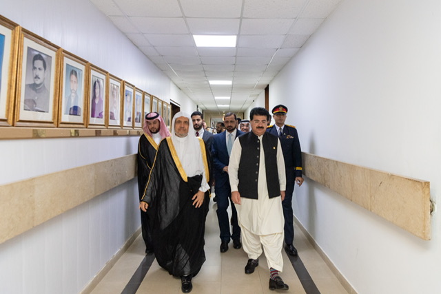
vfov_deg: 53.2
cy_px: 147
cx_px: 220
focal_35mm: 24
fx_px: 294
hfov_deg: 73.7
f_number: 4.5
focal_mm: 24
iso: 4000
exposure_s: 1/250
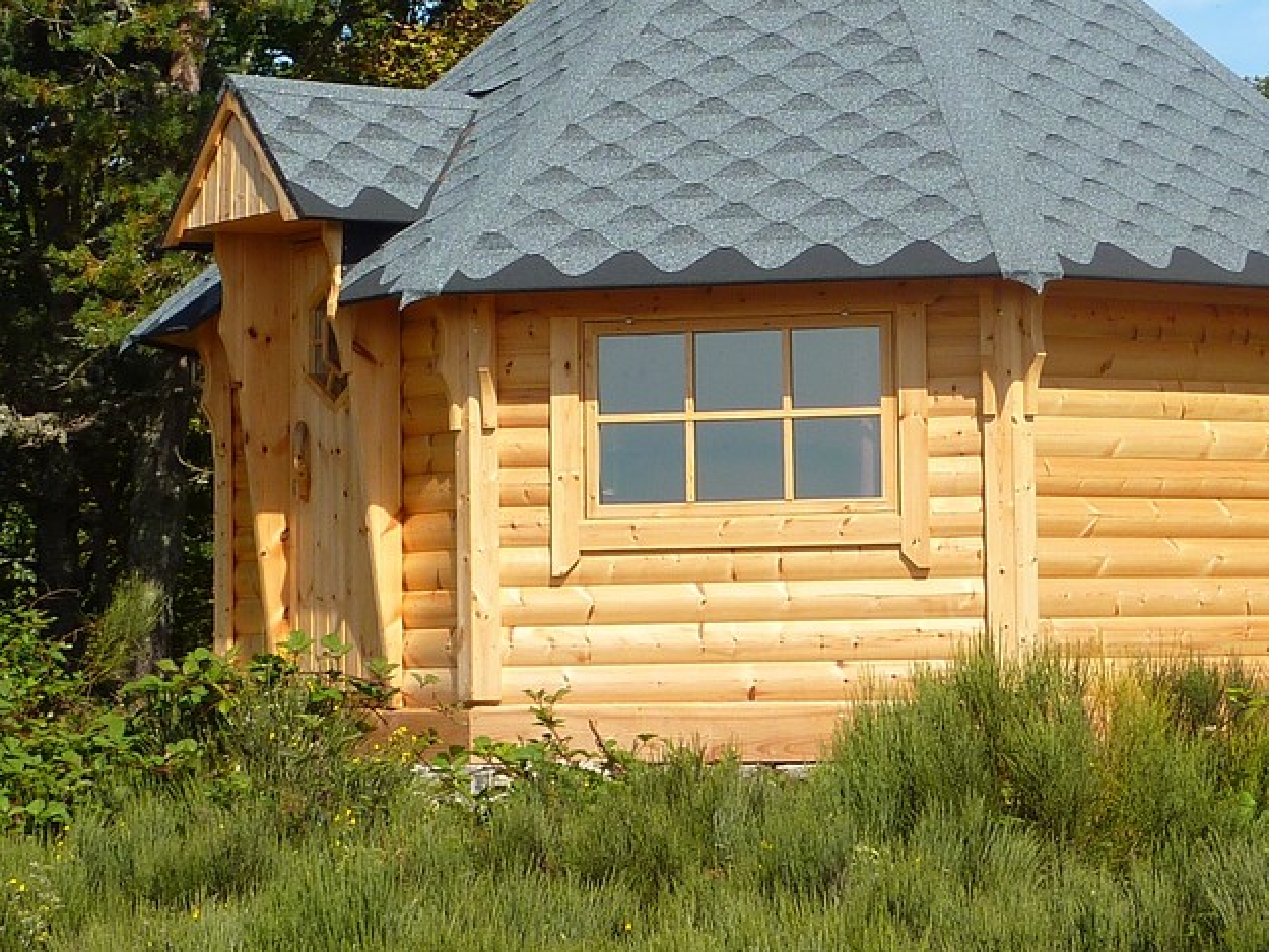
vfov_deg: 12.3
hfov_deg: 16.4
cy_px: 268
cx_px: 672
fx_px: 4400
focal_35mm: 120
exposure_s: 1/500
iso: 80
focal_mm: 8.5
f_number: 4.5
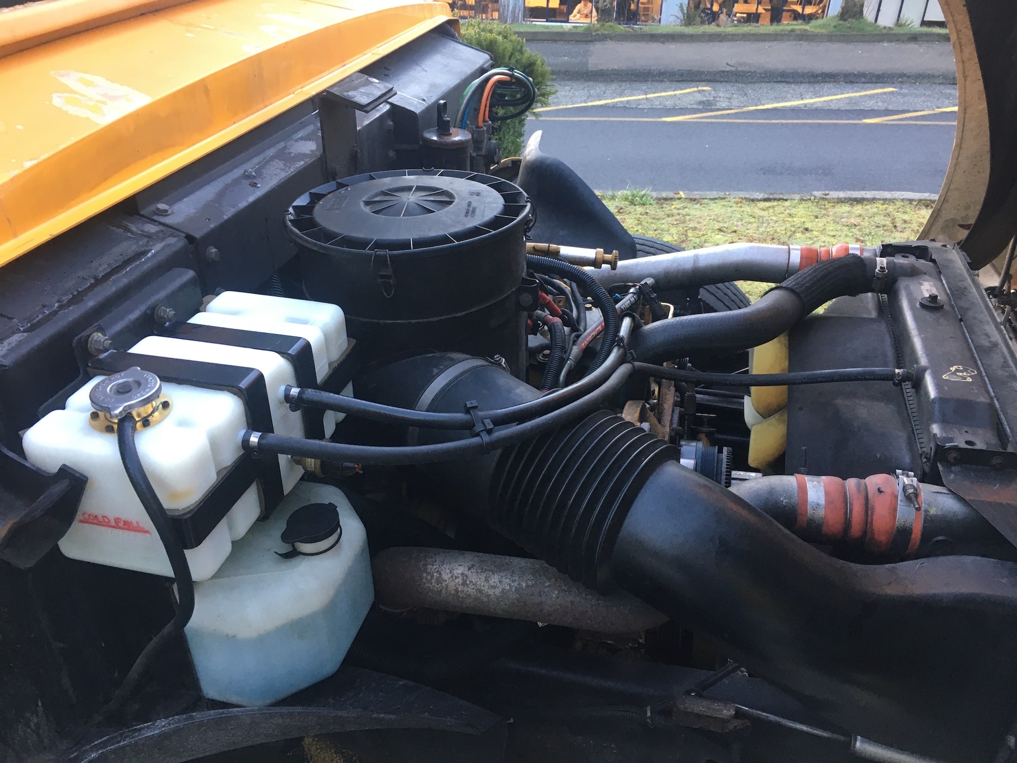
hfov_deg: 61.7
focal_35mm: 29
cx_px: 508
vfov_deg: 48.2
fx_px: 852
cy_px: 382
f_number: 2.2
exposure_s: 1/30
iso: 64
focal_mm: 4.15
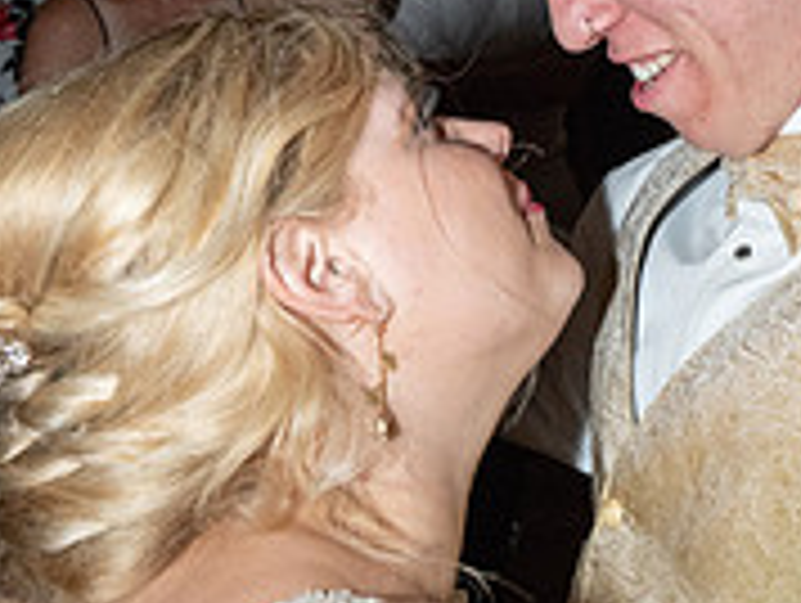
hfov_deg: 22.7
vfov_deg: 16.4
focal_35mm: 85
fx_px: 1970
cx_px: 630
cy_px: -207
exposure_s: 1/250
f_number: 5.6
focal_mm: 35
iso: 8000
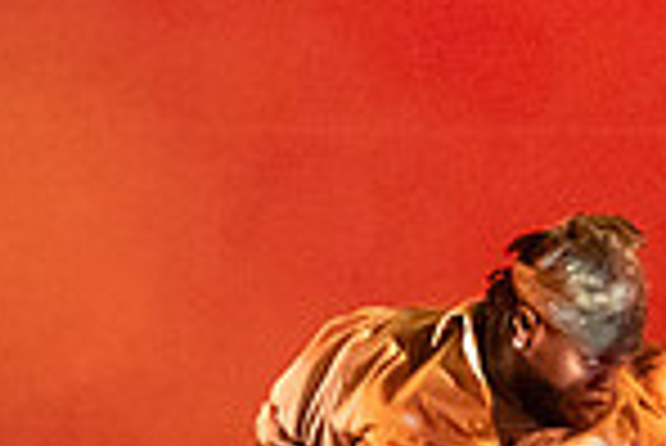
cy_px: 661
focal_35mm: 282
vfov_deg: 4.9
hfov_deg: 7.0
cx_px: 1426
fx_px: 5222
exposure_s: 1/320
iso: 6400
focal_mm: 62
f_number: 3.5
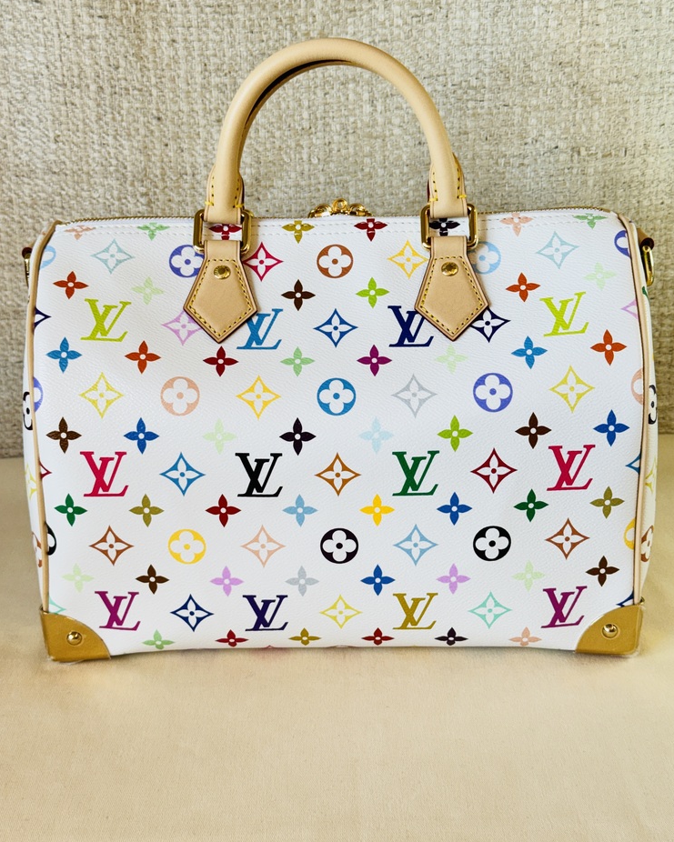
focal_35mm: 51
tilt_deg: -19.9
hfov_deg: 29.7
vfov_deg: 36.6
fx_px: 1271
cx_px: 343
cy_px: 386
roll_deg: +1.5
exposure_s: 1/100
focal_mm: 6.76
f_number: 1.78
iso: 50
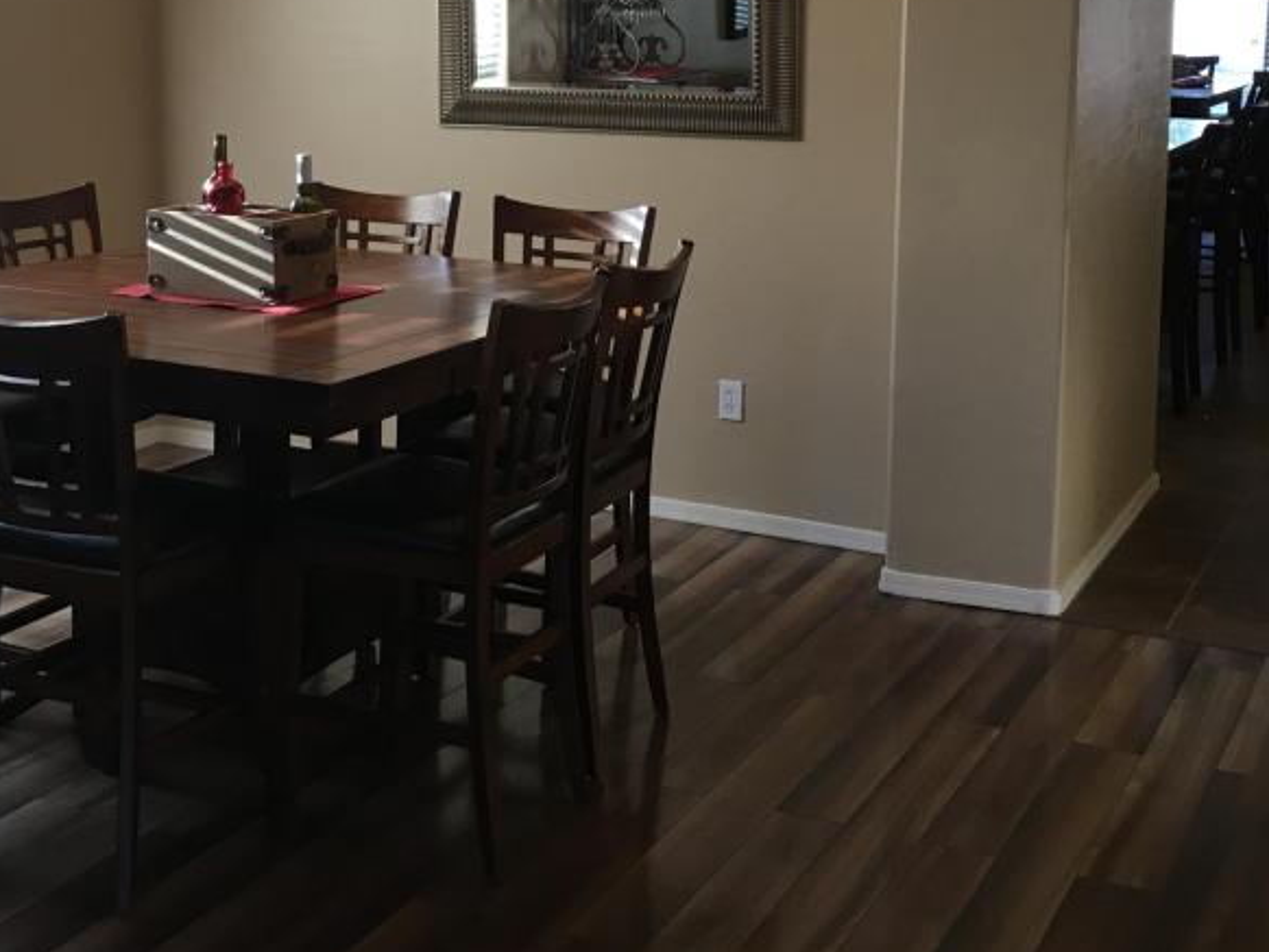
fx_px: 1870
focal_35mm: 51
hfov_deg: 37.4
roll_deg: -0.8
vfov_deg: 28.1
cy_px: 211
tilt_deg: -5.8
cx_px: 539
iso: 64
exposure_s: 1/30
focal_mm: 4.15
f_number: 2.2
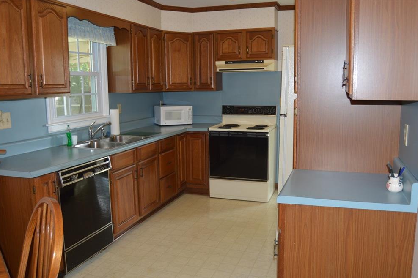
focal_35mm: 30
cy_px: 142
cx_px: 214
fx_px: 343
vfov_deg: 44.2
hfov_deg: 62.8
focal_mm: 19
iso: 400
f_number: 4
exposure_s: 1/60
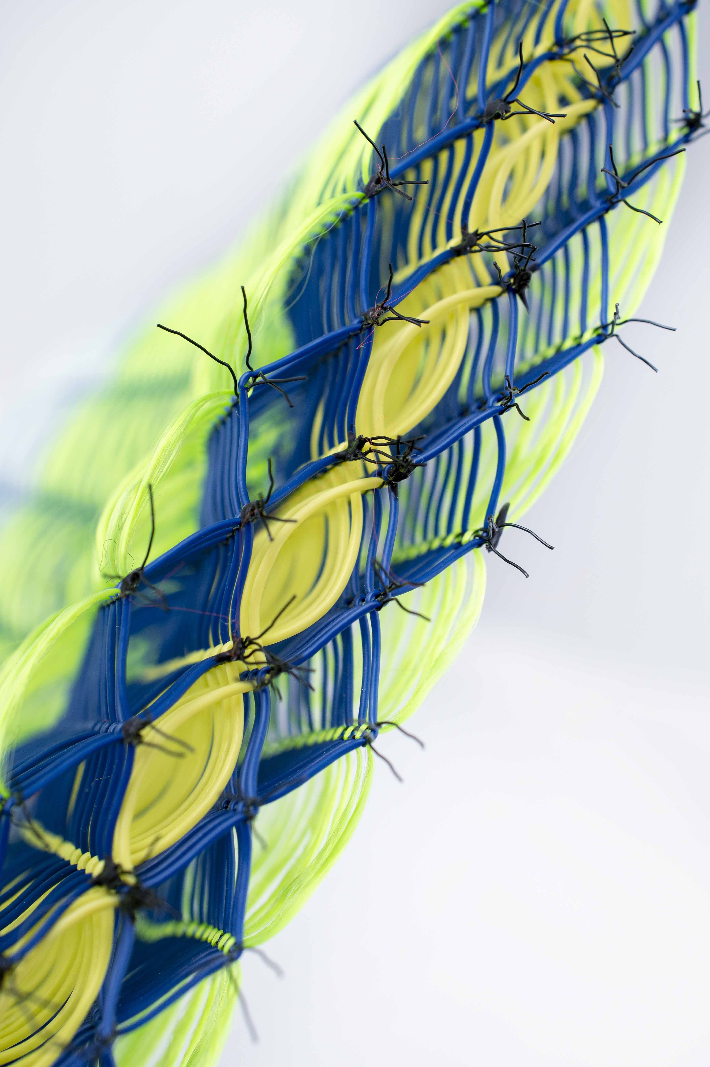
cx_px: 355
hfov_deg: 22.6
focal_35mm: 60
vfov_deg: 33.4
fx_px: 1777
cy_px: 534
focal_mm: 40
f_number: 10
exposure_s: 1/160
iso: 200
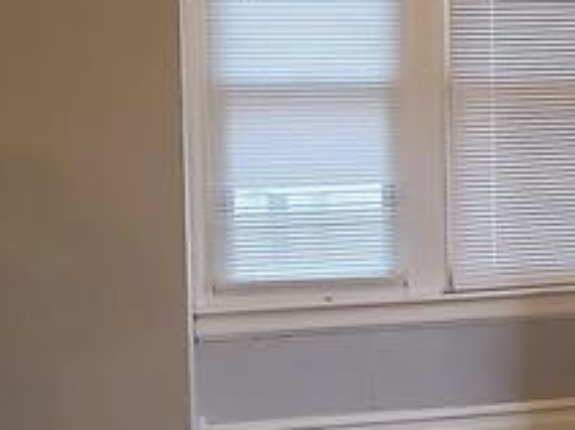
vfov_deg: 23.3
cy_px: 199
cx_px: 466
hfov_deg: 30.0
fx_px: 1046
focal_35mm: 63
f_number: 2.2
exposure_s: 1/40
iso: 400
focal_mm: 2.2
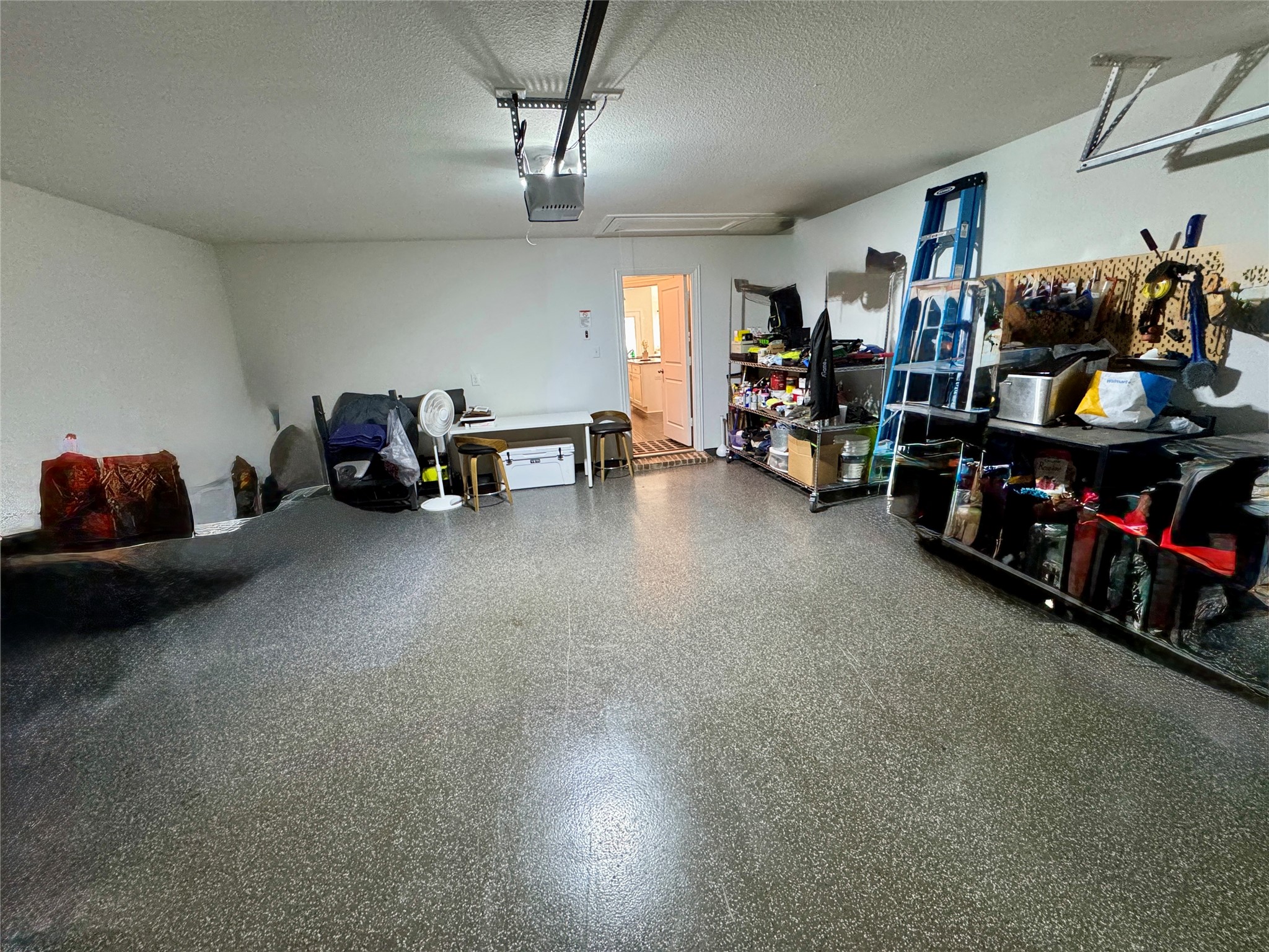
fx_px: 513
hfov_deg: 102.1
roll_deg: +3.4
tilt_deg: -16.9
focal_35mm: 14
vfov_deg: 85.7
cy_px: 476
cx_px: 634
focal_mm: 2.22
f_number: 2.2
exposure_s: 1/60
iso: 500
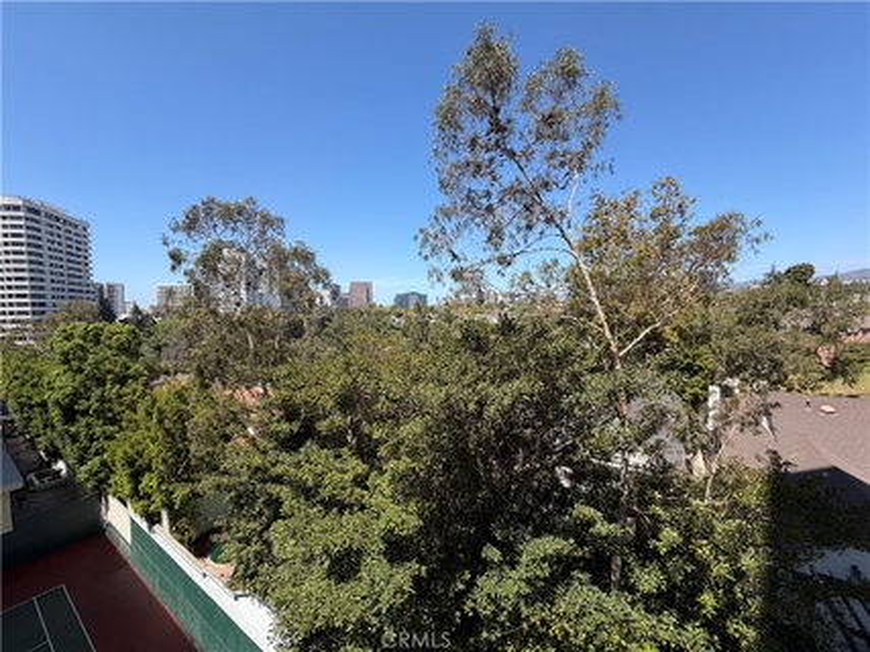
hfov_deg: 102.1
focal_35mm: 14
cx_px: 435
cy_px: 326
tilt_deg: -3.0
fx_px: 352
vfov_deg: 85.6
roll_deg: +0.6
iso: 32
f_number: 2.2
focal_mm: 2.22
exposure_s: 1/770
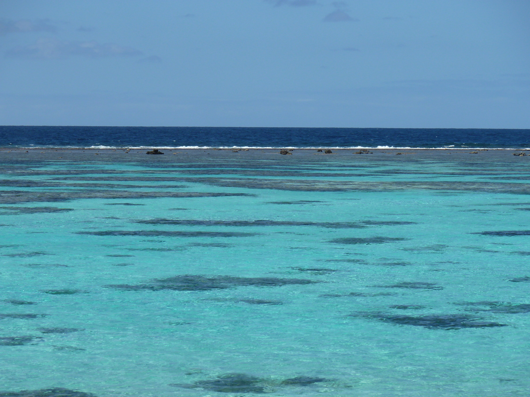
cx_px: 265
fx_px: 2588
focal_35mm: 169
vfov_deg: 8.8
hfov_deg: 11.7
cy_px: 198
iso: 80
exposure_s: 1/500
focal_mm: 27.8
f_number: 5.6
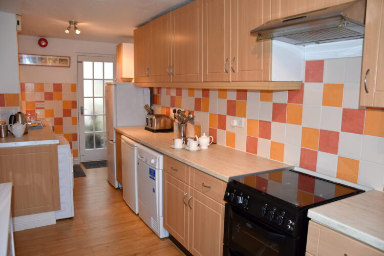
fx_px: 288
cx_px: 192
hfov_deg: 67.4
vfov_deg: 47.9
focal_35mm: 27
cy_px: 128
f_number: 3.5
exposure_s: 1/60
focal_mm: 18
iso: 450
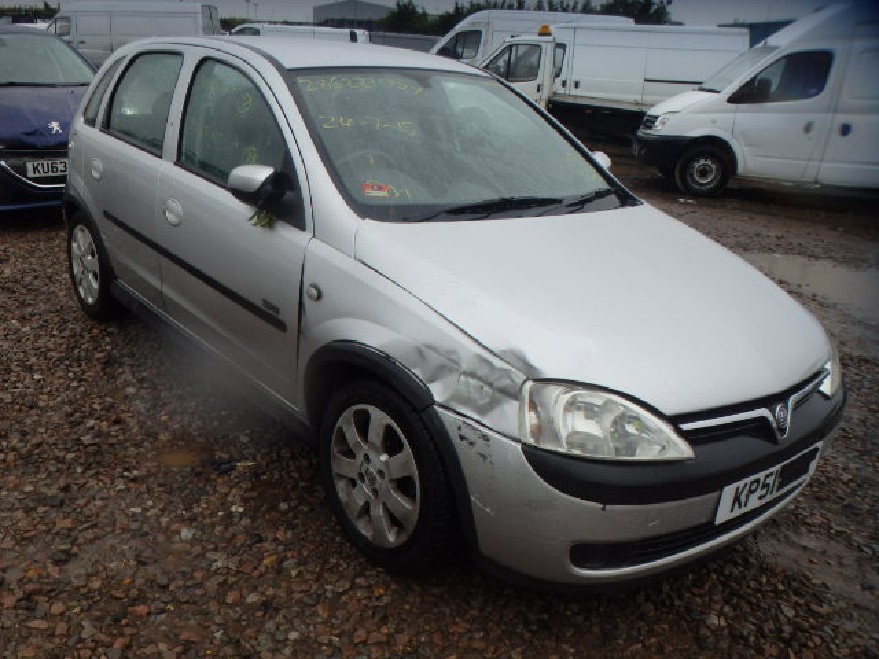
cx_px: 440
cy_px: 330
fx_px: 813
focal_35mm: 32
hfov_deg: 56.8
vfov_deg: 44.2
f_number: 4.2
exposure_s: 1/250
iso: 125
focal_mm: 5.7
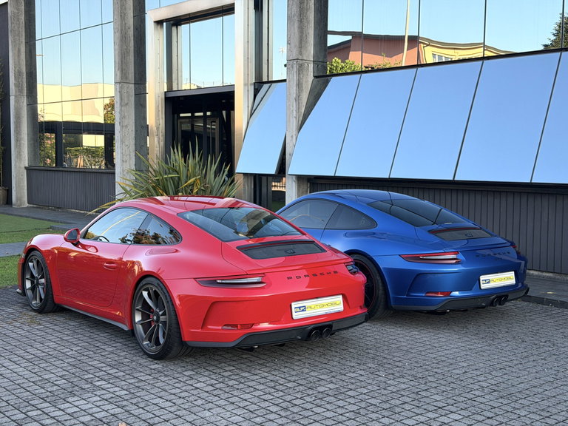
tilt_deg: -5.0
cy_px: 213
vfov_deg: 30.3
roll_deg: -1.1
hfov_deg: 39.7
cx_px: 284
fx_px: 788
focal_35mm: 48
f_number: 1.78
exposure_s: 1/601
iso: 80
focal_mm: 6.76
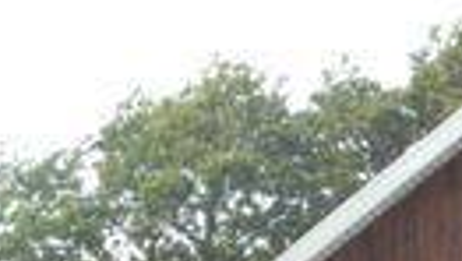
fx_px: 2477
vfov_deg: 5.9
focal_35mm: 202
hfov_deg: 10.6
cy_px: 534
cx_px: 448
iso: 800
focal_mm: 28
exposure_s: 1/25
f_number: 20
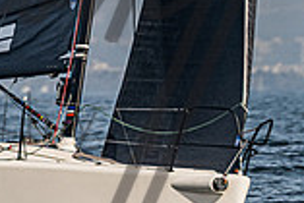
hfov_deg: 1.0
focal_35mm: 1990
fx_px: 16820
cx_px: -111
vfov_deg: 0.7
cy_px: 89
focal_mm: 400
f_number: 6.3
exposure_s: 1/3200
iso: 320
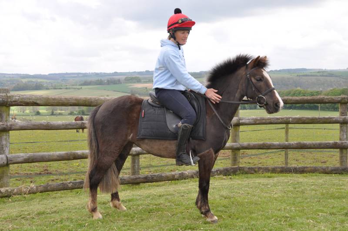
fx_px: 507
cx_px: 174
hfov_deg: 37.9
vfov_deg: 25.7
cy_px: 116
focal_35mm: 52
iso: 200
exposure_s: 1/200
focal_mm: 35
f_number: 9
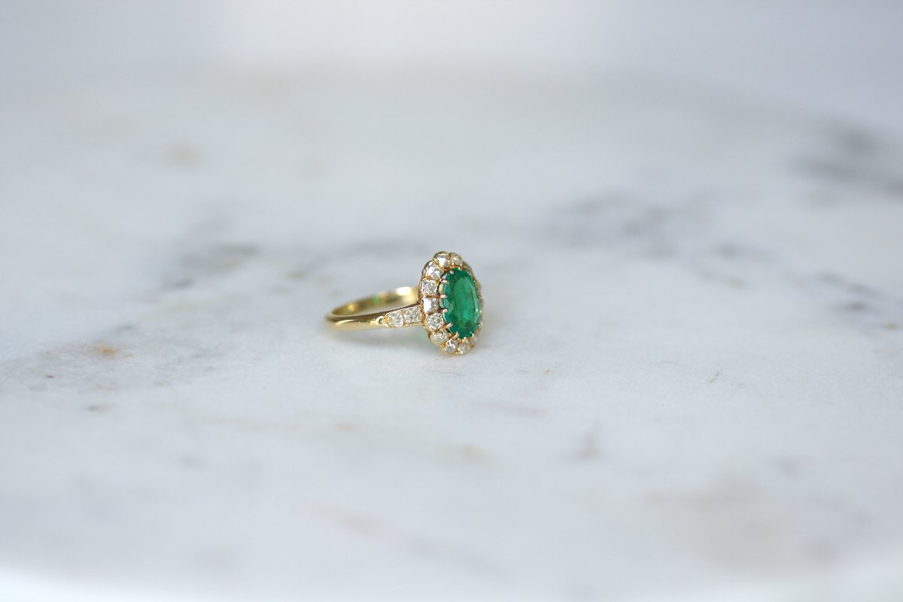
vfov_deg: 13.0
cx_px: 452
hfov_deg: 19.5
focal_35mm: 105
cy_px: 301
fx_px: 2634
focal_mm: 70
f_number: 2.8
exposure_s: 1/125
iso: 200
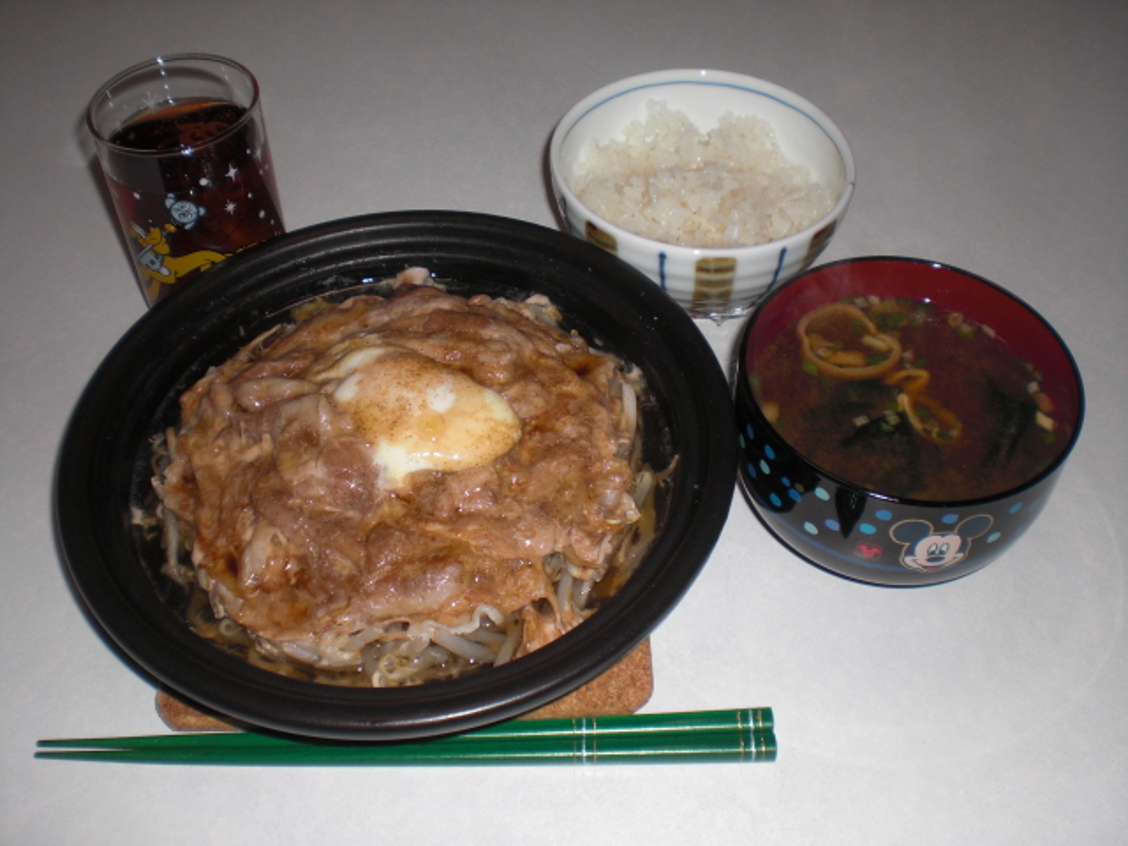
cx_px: 564
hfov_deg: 49.0
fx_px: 1238
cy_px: 423
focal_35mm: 38
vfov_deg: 37.7
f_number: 3.1
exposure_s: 1/60
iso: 64
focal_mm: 6.3
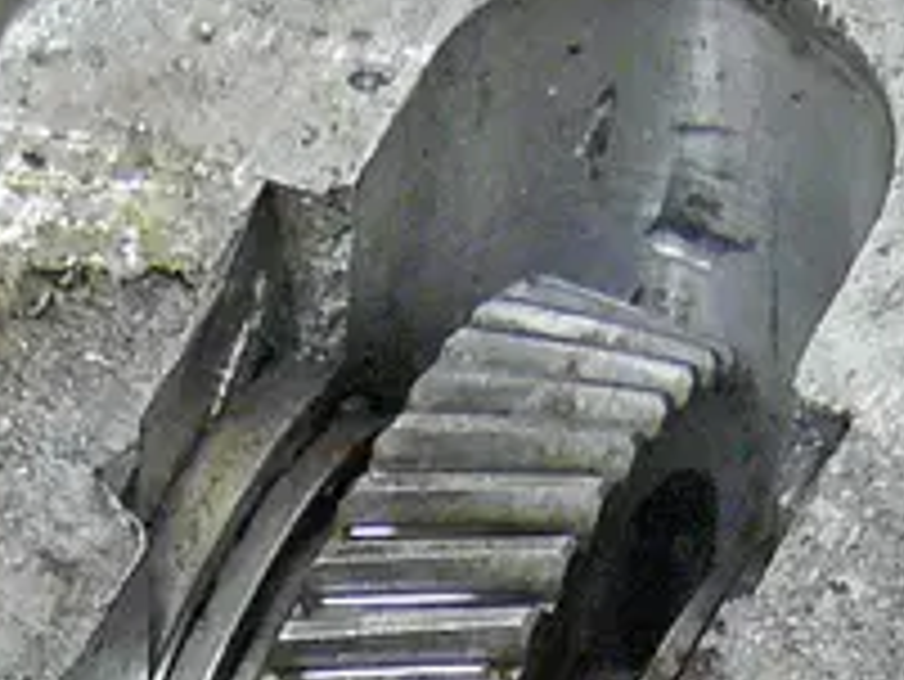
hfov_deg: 9.1
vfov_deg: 6.6
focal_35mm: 215
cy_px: 1486
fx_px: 5618
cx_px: -31
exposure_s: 1/3.2
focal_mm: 6
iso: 200
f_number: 2.8
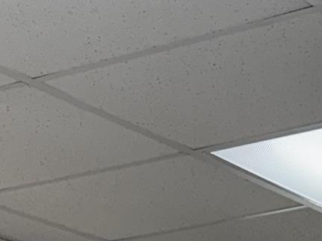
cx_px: 227
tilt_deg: -7.5
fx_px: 1580
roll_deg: +3.2
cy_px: 808
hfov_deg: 11.6
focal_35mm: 170
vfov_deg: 7.3
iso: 100
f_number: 1.78
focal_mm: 6.76
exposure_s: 1/159
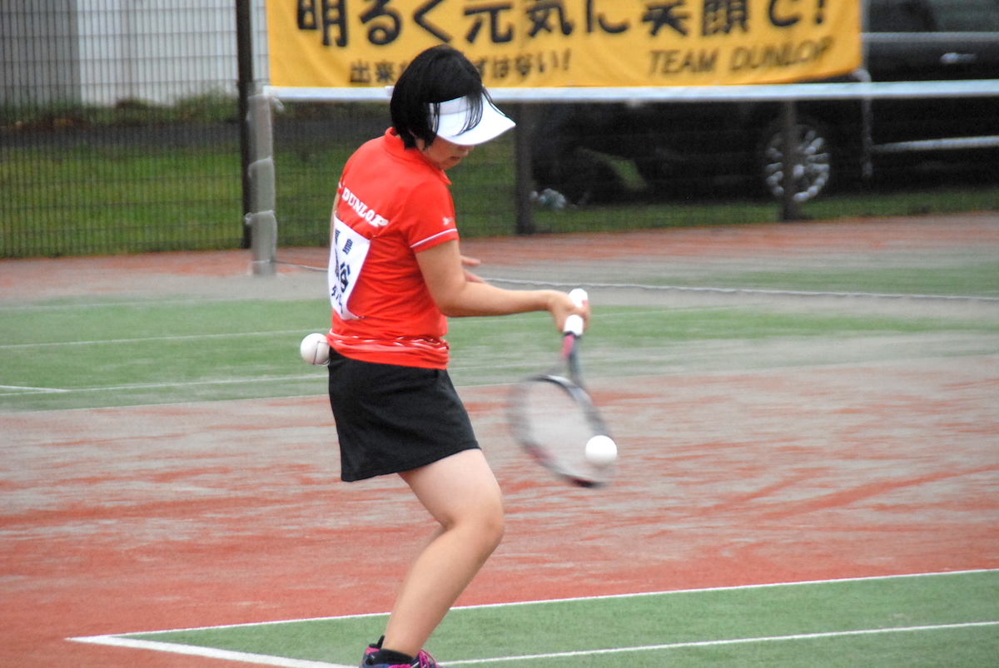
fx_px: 8334
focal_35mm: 300
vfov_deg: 4.6
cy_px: 334
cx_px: 500
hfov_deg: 6.9
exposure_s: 1/500
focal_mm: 200
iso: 1600
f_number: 6.3
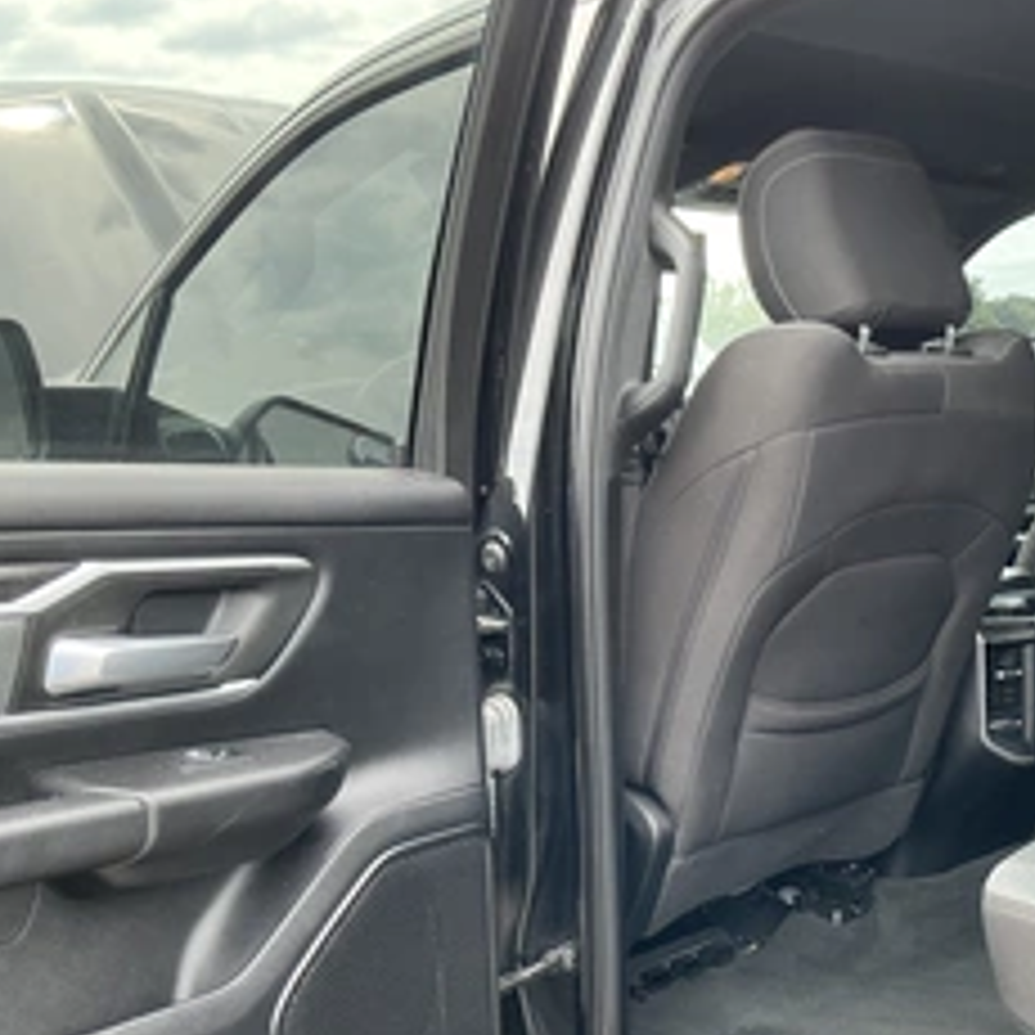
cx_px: 819
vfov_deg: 38.9
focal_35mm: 43
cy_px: 657
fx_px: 1455
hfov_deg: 37.8
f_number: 1.8
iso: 64
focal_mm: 3
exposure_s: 1/122
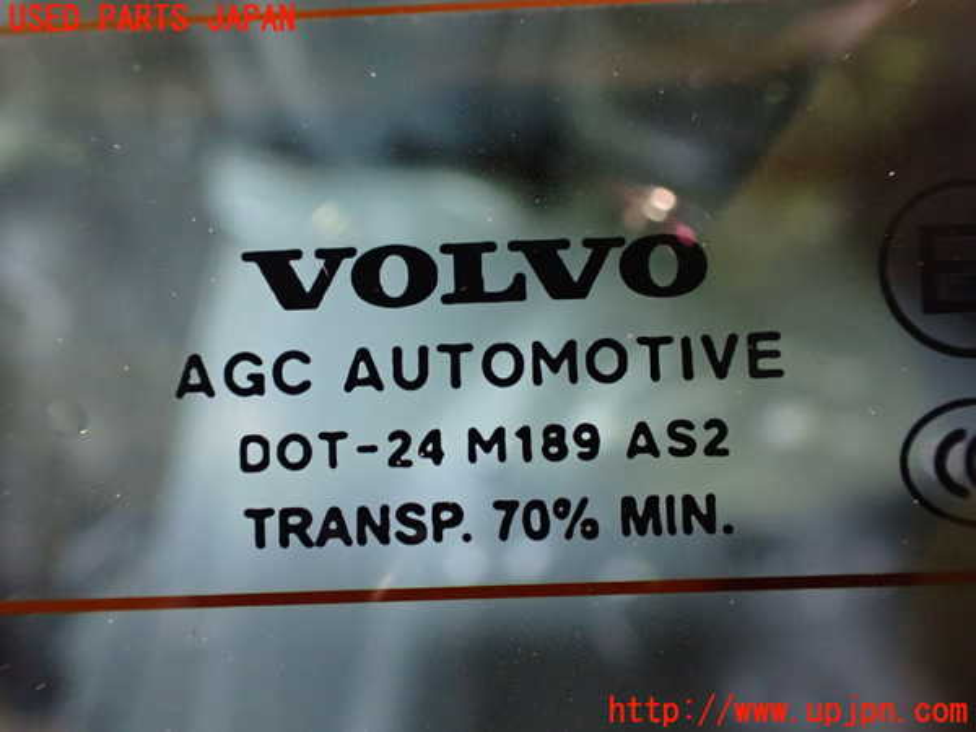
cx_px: 488
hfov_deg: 60.0
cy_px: 366
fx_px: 846
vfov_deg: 46.8
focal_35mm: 30
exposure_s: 1/30
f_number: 2.3
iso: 1000
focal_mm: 5.4
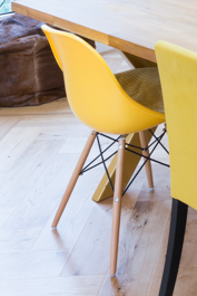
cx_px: 368
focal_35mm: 82
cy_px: -144
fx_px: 672
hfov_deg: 14.4
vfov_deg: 21.1
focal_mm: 17
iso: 100
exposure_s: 1.3
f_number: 11
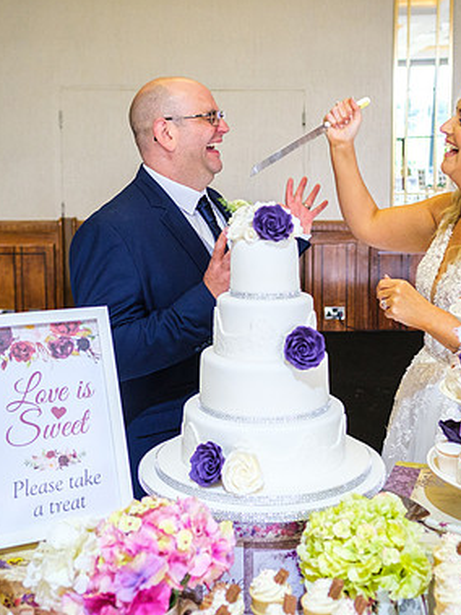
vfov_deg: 42.7
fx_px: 782
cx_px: 267
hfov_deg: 32.8
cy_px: 245
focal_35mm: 44
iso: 1600
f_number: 2
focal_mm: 16
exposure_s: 1/160
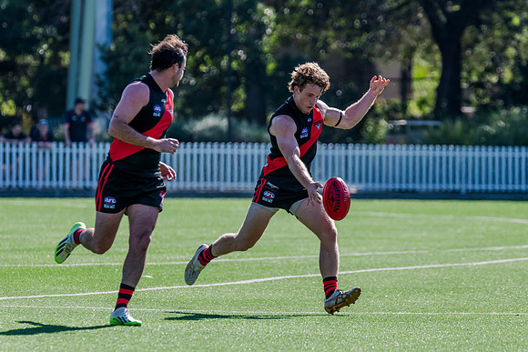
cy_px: 175
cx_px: 277
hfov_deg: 5.2
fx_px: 5769
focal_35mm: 393
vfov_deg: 3.5
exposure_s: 1/1600
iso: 800
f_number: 8
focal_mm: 360
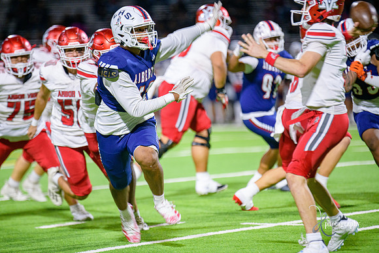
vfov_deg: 4.6
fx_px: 3159
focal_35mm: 300
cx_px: 190
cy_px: 126
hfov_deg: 6.9
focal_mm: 300
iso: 2000
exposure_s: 1/250
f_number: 2.8
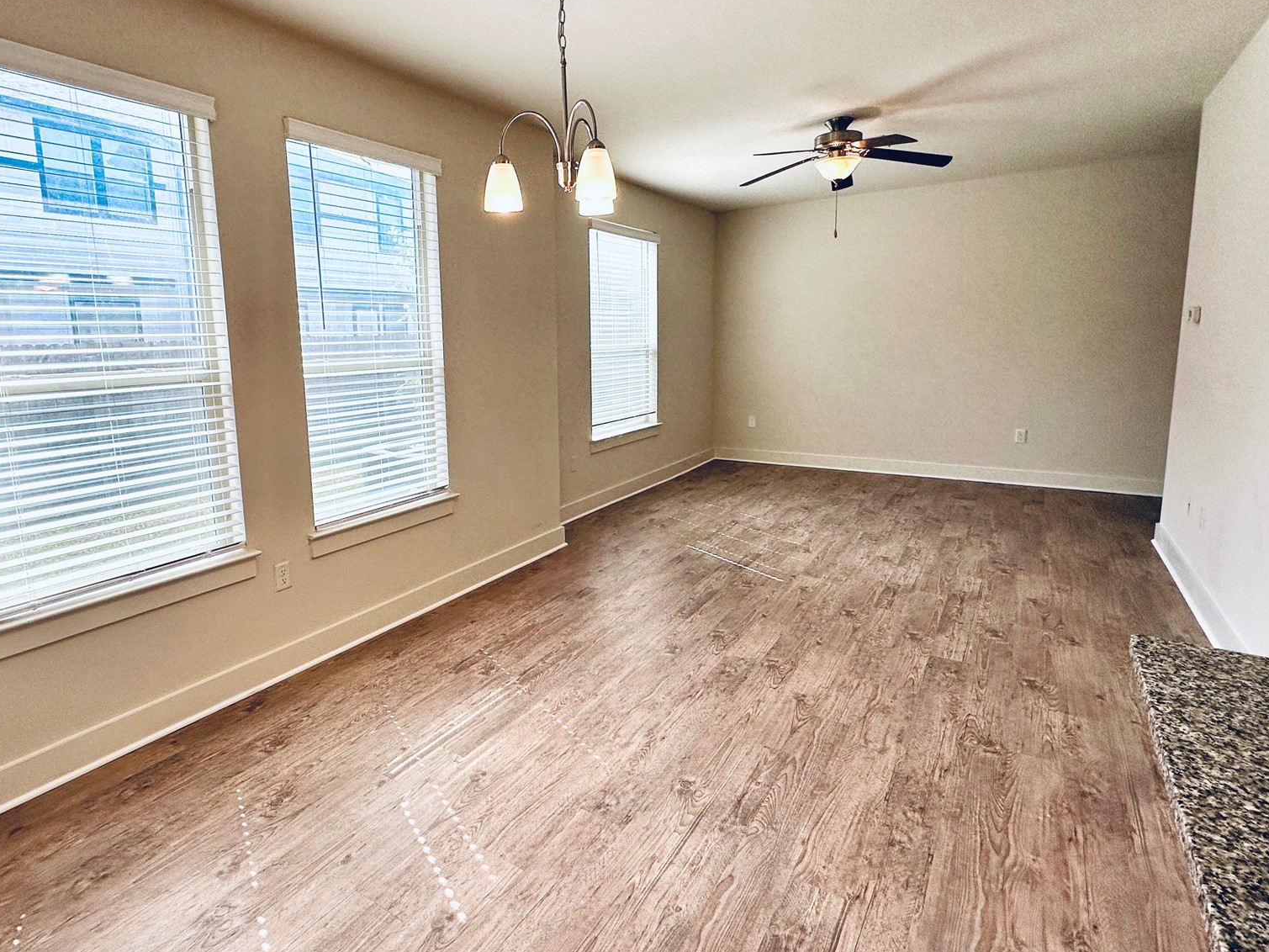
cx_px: 545
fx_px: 697
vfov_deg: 68.5
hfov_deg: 84.1
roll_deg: +1.5
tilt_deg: -8.1
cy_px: 432
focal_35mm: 19
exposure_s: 1/316
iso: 40
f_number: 2.2
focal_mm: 2.22
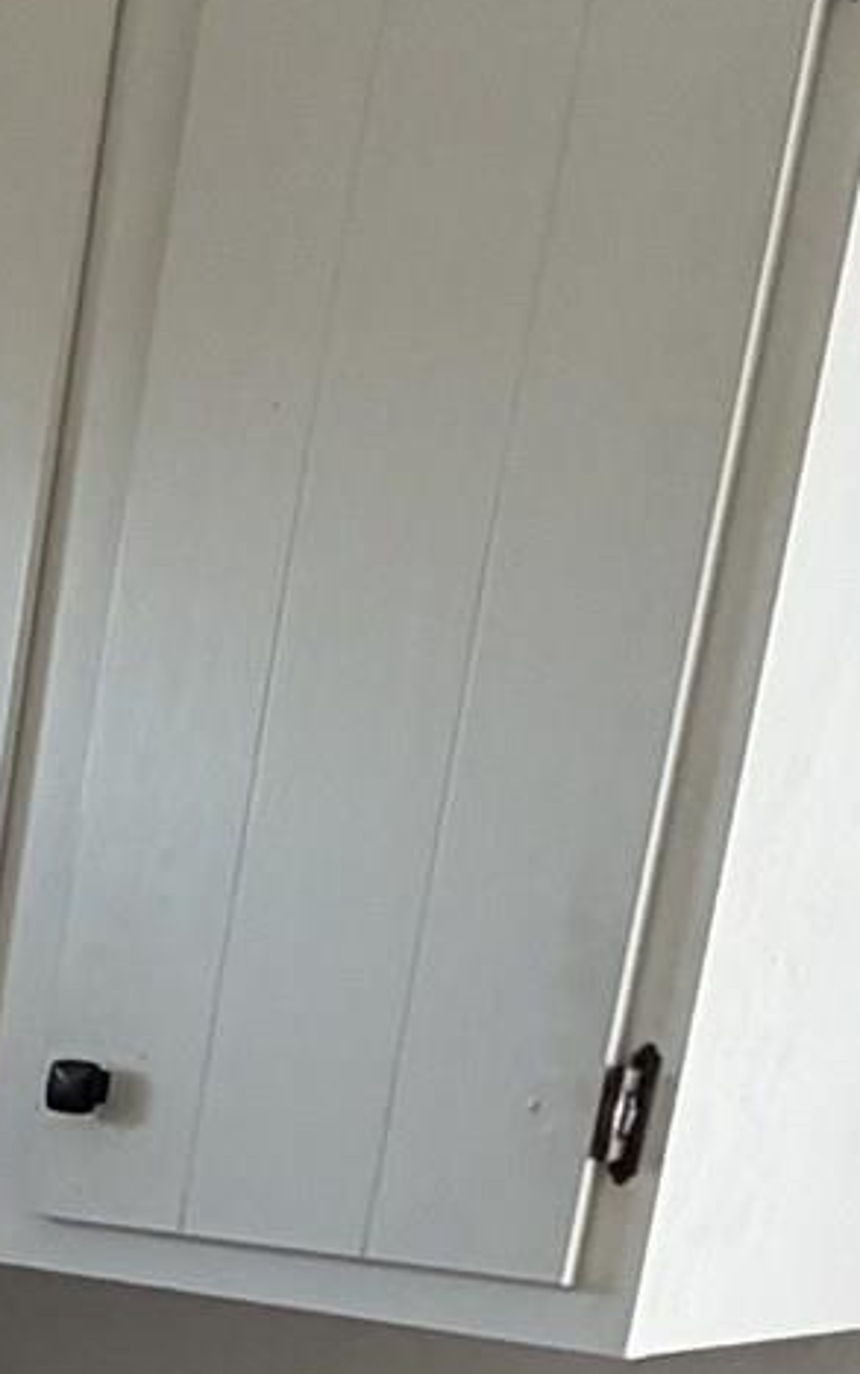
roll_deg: -2.0
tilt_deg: -12.8
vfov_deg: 26.1
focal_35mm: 73
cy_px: 1506
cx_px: -1350
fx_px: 2734
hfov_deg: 12.7
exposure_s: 1/121
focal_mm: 2.22
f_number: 2.2
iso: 160
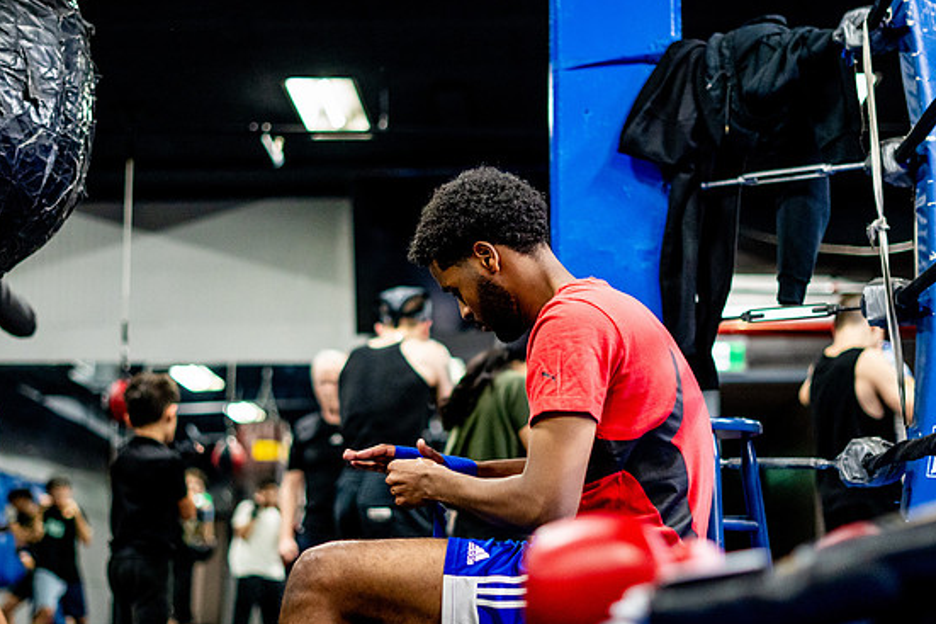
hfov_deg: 25.7
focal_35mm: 79
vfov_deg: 17.3
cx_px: 457
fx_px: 2053
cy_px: 321
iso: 3200
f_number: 1.8
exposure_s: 1/500
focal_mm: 50
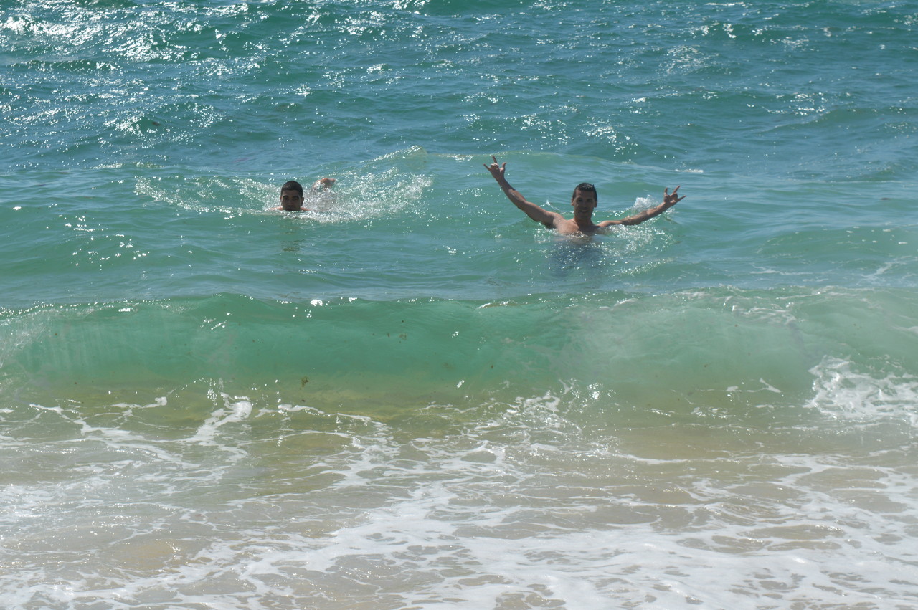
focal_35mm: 82
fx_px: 2102
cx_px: 459
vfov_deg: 16.5
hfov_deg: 24.6
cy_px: 305
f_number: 10
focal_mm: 55
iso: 100
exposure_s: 1/400
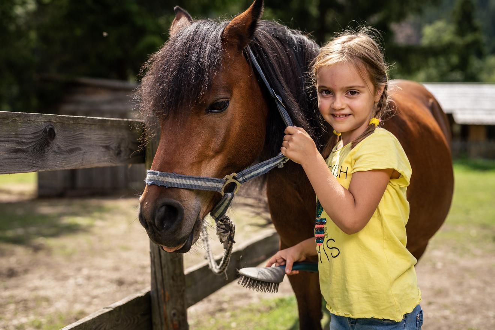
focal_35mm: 50
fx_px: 688
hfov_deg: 39.6
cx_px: 248
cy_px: 165
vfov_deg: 27.0
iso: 100
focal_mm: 50
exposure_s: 1/800
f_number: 2.8
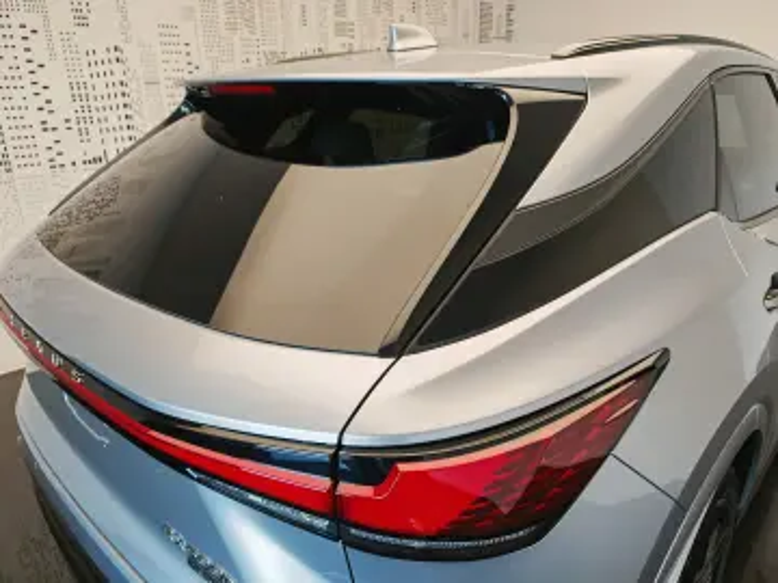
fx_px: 539
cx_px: 389
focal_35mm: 24
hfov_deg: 71.6
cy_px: 292
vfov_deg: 56.8
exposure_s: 1/130
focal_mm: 6.83
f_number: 2
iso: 100
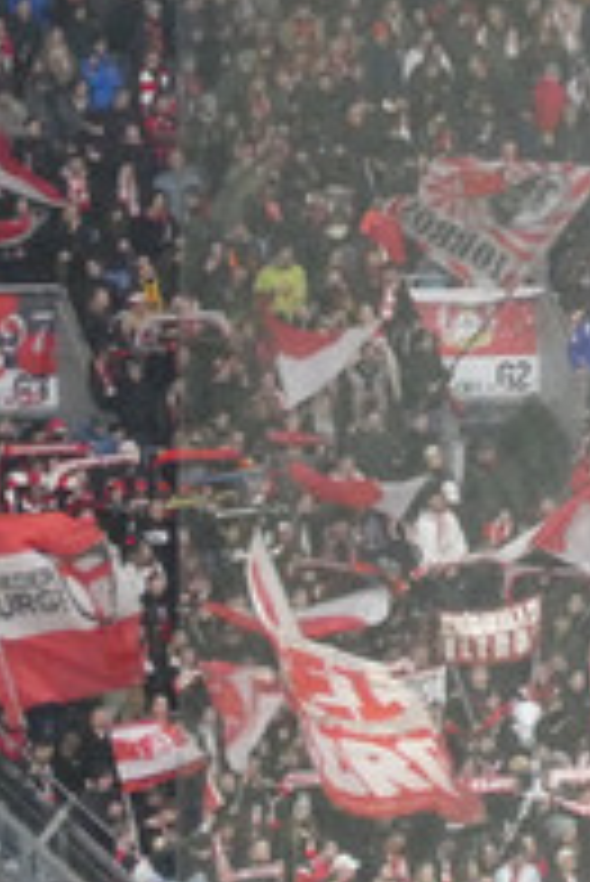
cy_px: 446
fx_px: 13300
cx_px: 788
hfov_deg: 2.5
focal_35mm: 542
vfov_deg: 3.8
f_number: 5.5
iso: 1000
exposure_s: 1/80
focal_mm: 28.7
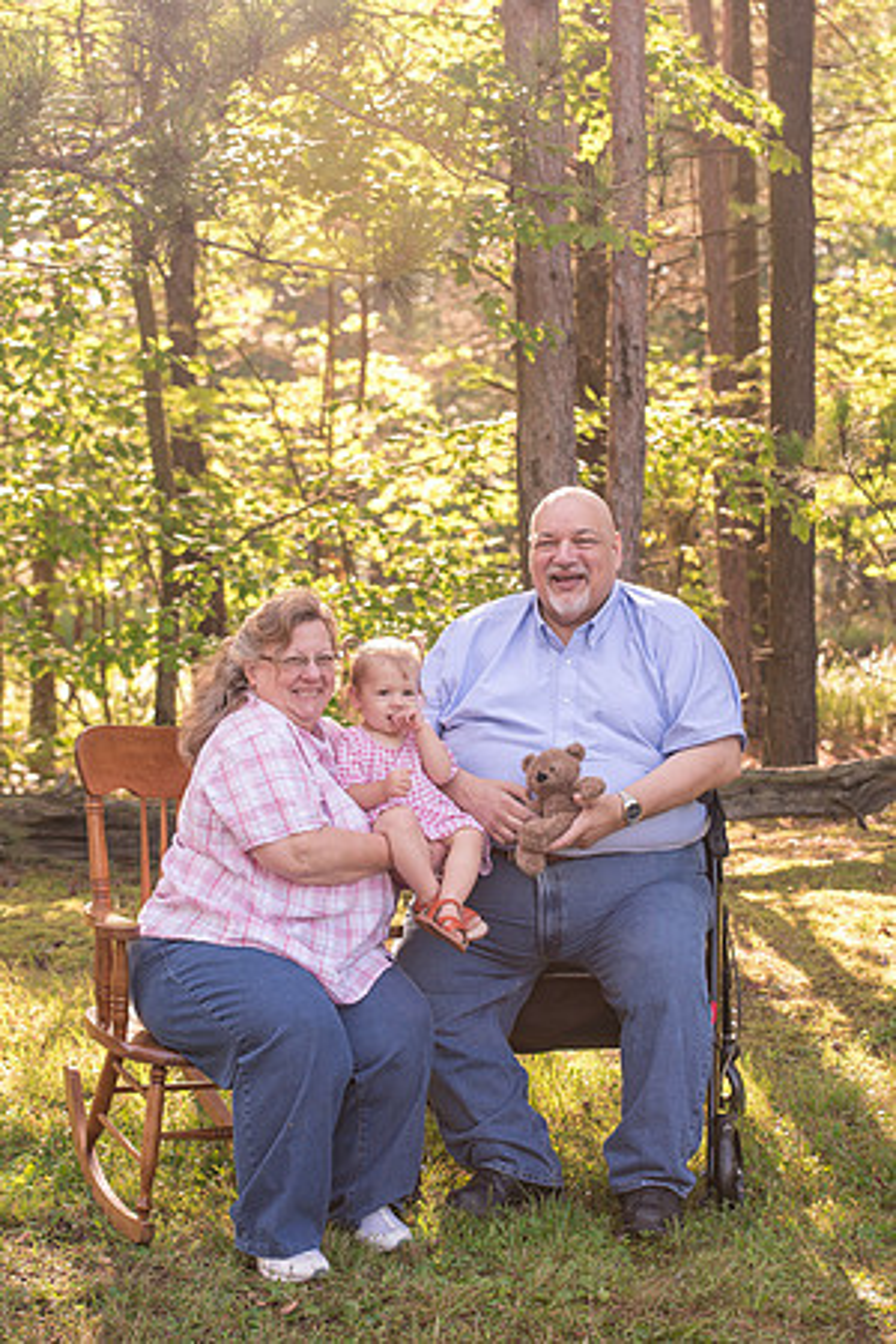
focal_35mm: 70
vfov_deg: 28.8
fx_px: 2613
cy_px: 672
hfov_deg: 19.5
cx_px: 448
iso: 400
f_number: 5
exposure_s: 1/250
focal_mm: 70
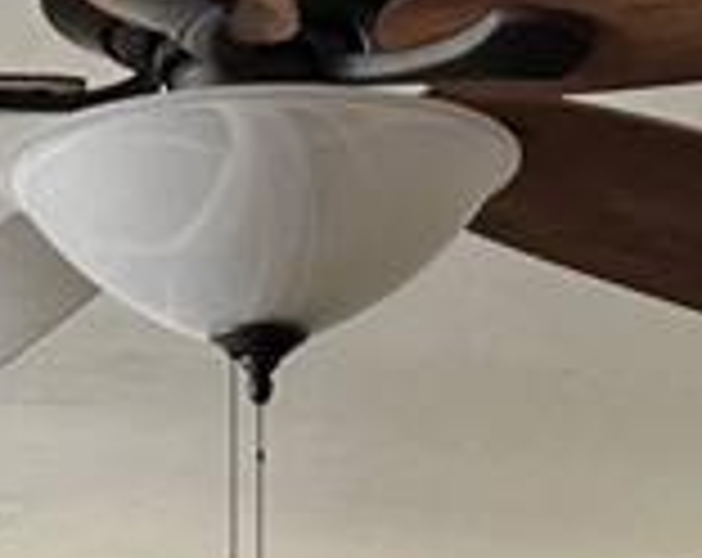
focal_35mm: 167
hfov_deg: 11.6
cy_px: 1485
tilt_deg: -5.7
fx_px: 3461
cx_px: 202
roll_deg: +0.4
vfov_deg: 8.2
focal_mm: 5.7
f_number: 1.5
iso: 160
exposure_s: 1/60
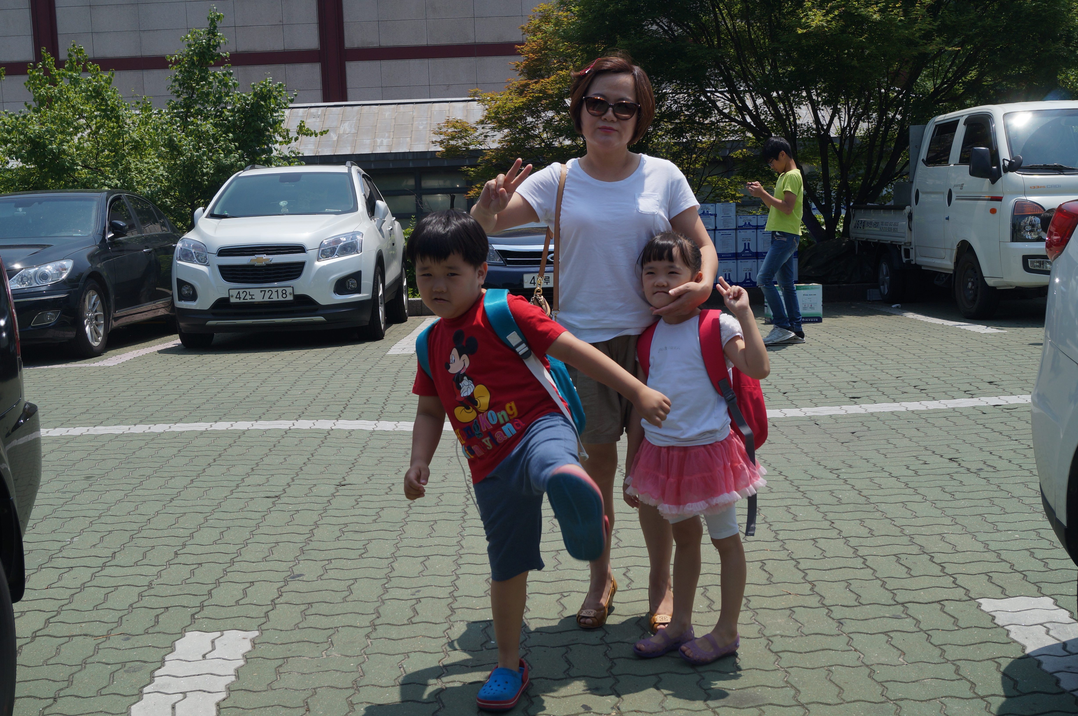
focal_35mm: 42
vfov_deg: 31.8
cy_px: 358
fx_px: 1256
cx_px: 539
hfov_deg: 46.4
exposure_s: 1/400
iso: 100
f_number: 8
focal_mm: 28
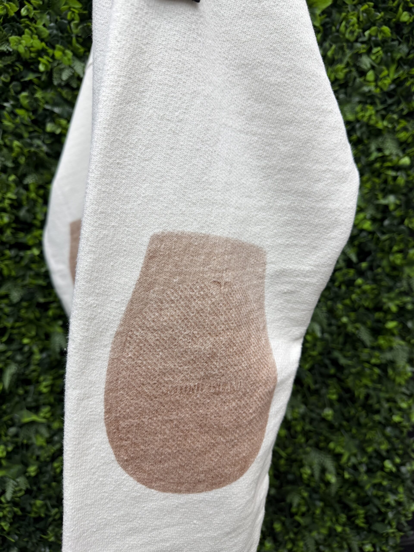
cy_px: 276
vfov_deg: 71.6
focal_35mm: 24
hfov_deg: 56.8
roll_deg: +2.1
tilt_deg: -11.7
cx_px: 207
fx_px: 383
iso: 100
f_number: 1.78
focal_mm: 6.76
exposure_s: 1/84
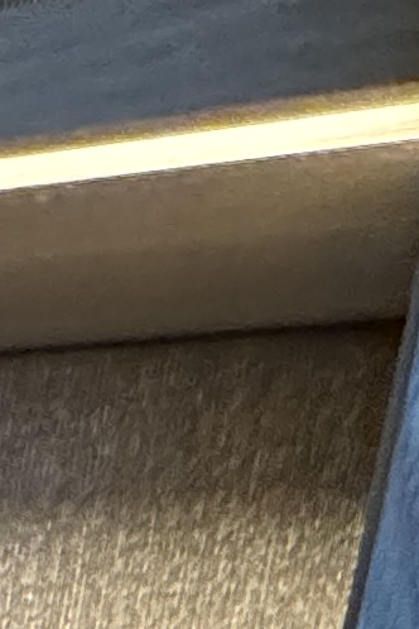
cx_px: -1029
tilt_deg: -21.1
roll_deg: +0.3
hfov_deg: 8.6
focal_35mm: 118
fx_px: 2060
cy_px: 1449
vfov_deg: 13.4
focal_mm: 2.22
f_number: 2.2
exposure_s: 1/60
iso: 500
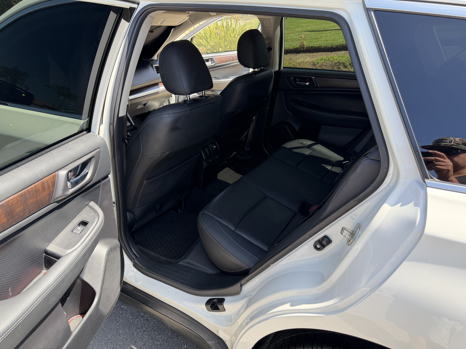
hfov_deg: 71.6
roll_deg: +0.0
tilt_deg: -28.8
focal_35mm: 24
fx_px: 323
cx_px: 233
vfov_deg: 56.8
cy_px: 174
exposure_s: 1/765
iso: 100
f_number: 1.78
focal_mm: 6.76
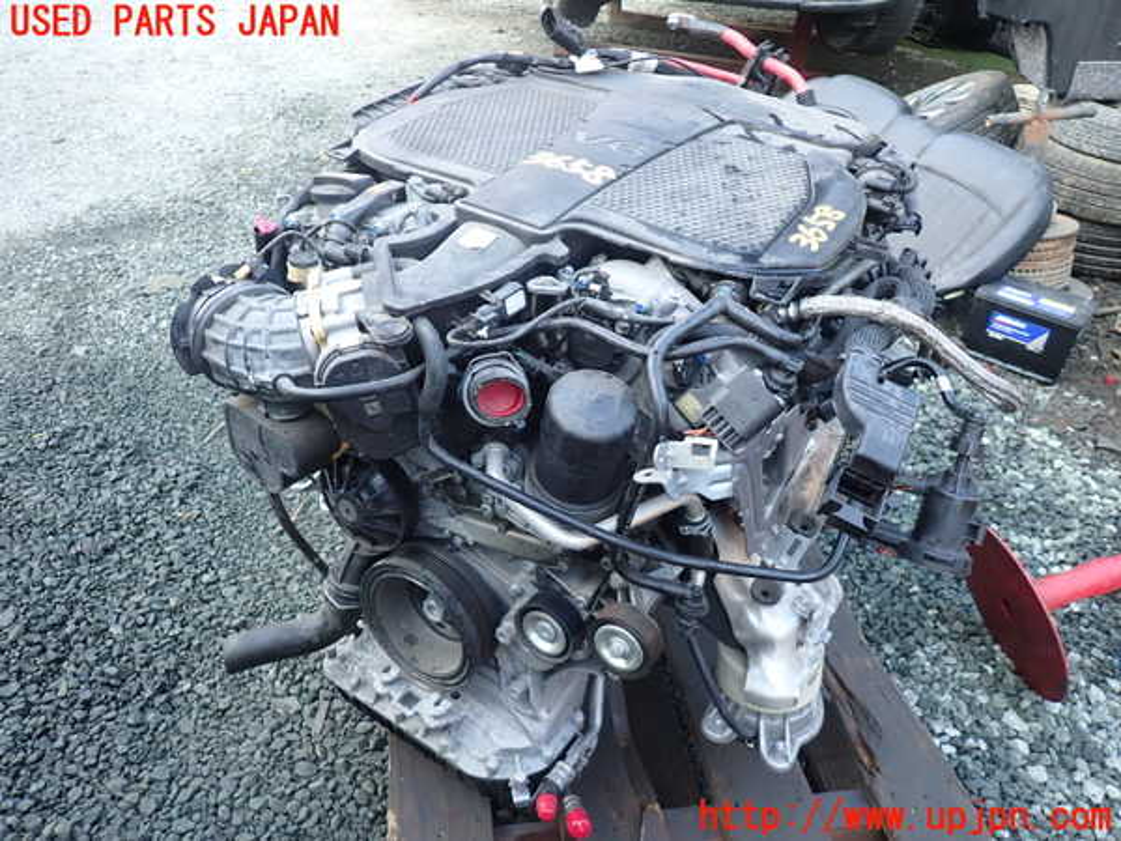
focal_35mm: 25
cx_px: 560
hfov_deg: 69.4
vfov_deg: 54.9
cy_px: 420
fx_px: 810
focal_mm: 4.5
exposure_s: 1/60
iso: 160
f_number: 2
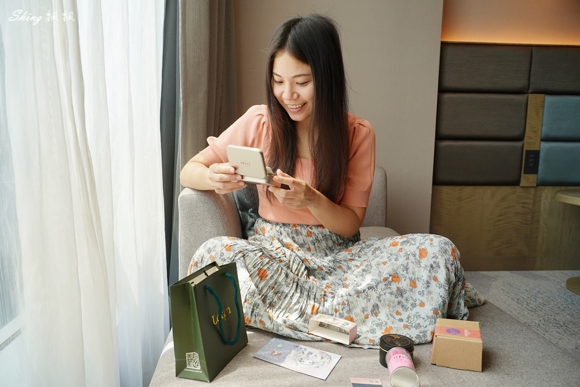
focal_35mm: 26
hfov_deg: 69.4
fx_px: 419
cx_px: 290
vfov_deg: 49.6
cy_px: 194
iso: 100
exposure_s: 1/60
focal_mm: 26
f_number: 5.6
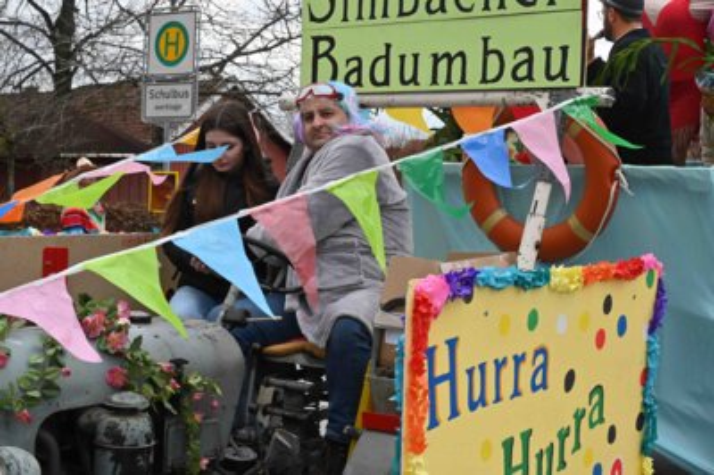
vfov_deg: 22.2
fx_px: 1209
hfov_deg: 32.9
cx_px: 357
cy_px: 238
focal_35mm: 61
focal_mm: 61
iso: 2500
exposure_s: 1/1600
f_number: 10
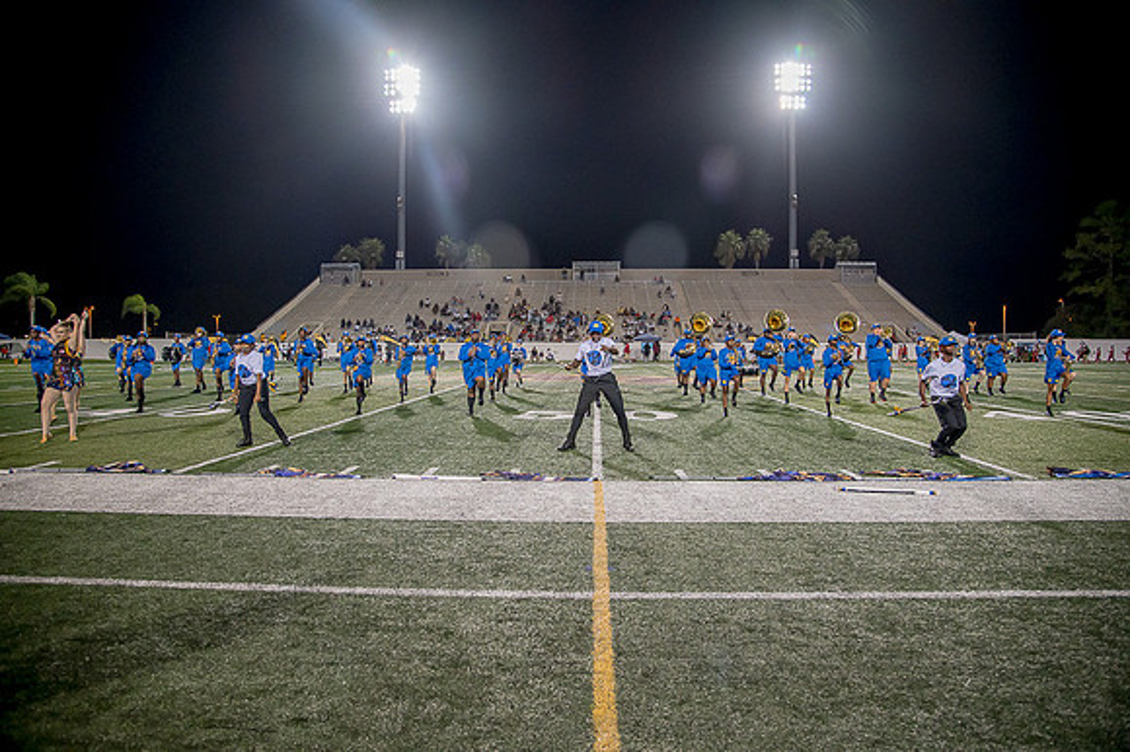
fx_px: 753
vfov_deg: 53.1
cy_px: 376
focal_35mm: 24
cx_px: 565
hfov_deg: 73.8
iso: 2000
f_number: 4
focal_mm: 24
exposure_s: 1/200
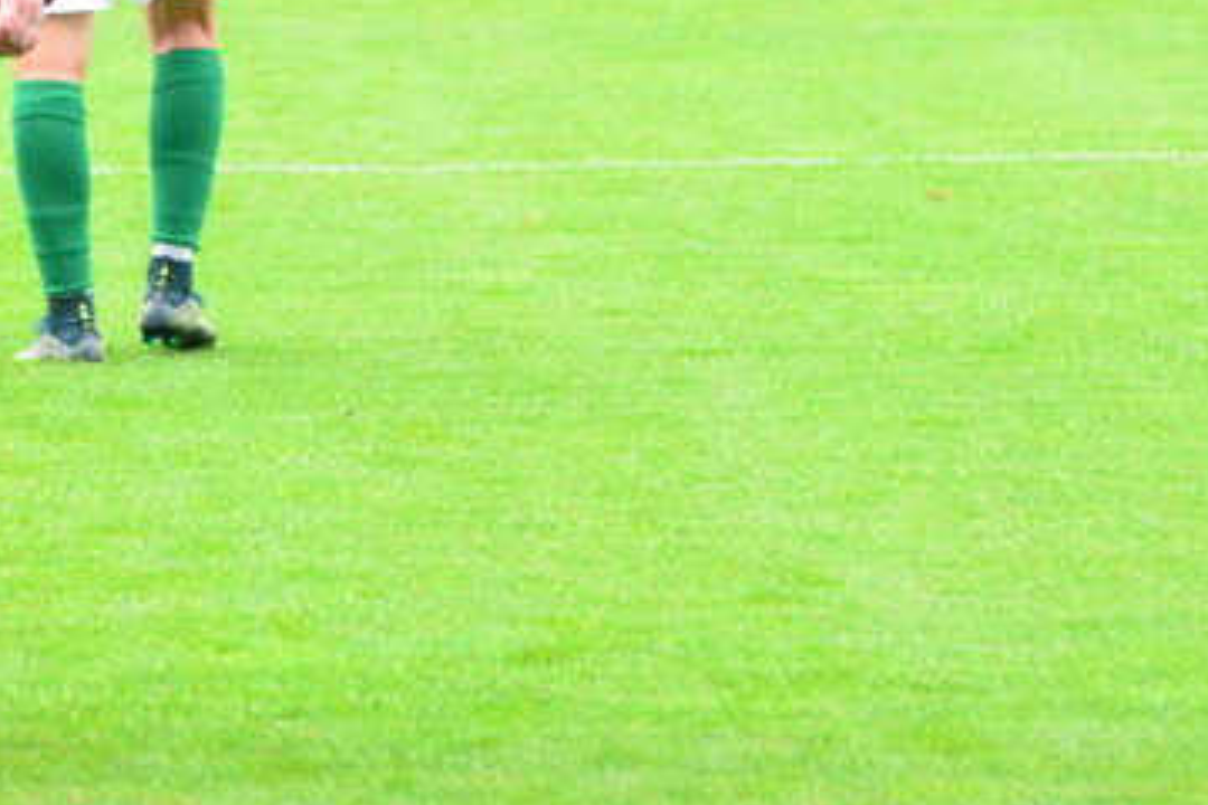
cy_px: -216
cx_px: -161
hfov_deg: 4.9
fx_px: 13958
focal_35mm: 416
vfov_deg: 3.3
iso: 5000
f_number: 4.5
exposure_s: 1/2000
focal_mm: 100
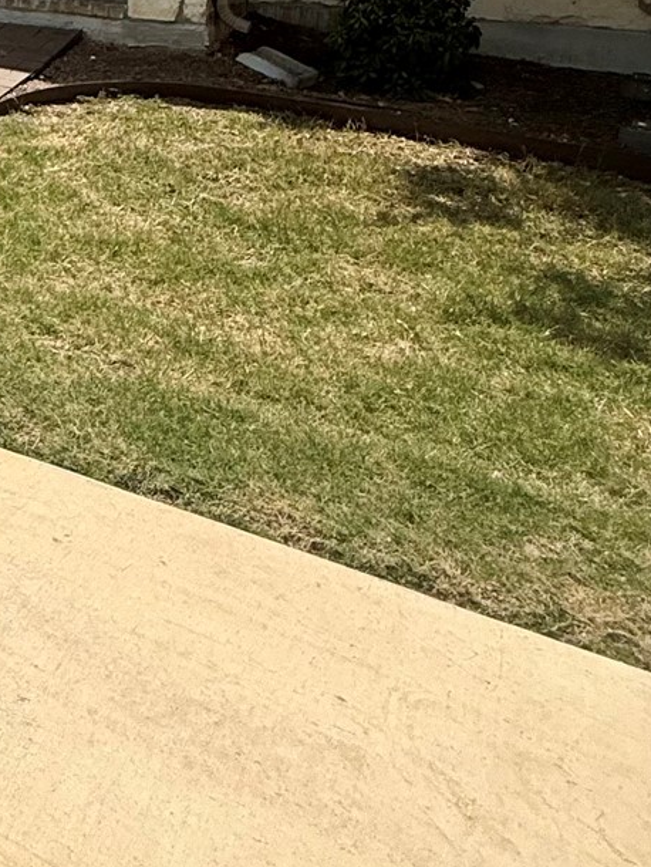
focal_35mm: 47
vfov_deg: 36.1
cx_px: -428
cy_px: -16
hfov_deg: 22.5
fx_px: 1178
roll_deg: -3.4
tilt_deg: -2.1
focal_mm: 2.22
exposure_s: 1/3891
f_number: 2.2
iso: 50
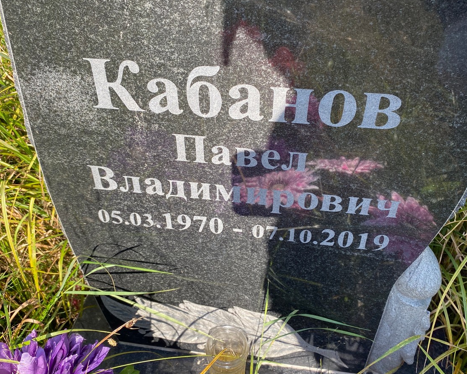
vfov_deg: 44.6
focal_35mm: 33
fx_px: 456
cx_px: 241
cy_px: 183
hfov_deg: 54.2
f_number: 1.8
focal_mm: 4.25
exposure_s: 1/588
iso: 32
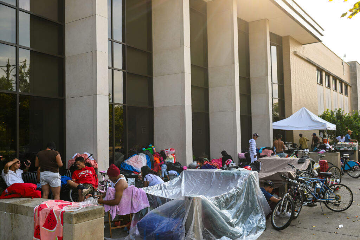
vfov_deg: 37.9
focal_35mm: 35
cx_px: 180
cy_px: 120
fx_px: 350
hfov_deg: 54.4
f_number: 4
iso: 100
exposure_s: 1/320
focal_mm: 35
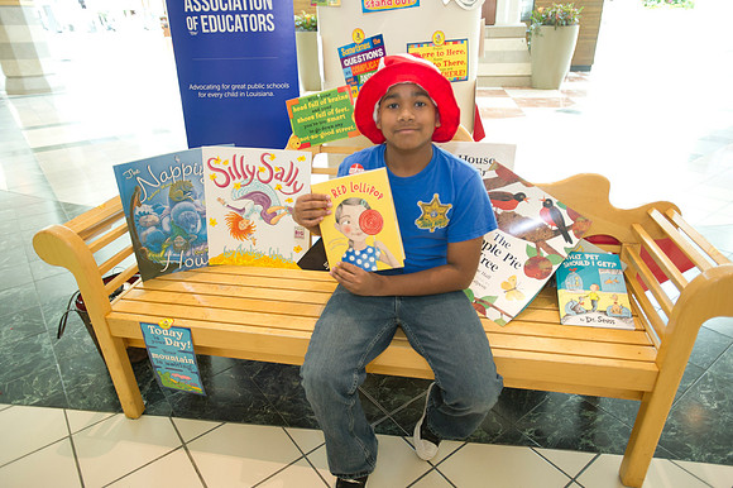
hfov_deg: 73.8
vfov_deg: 53.1
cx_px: 366
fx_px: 488
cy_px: 244
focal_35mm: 24
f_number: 2.8
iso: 1250
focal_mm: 24
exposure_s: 1/160
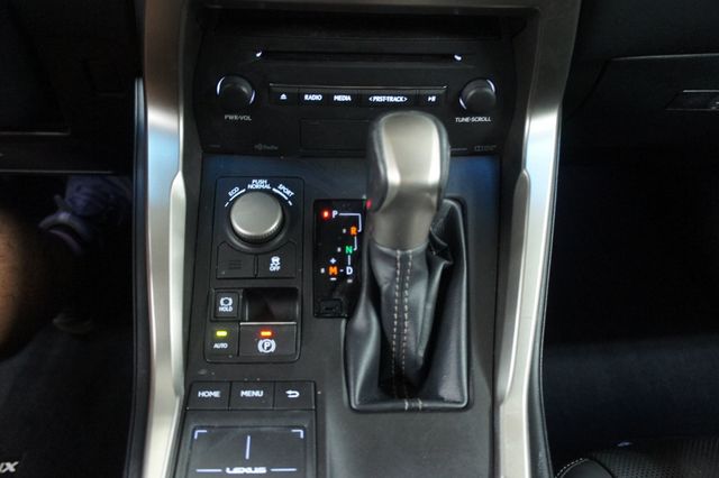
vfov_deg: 47.9
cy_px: 239
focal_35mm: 27
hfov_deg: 67.4
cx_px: 360
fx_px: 539
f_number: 3.5
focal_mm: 18
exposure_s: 1/15
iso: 1600
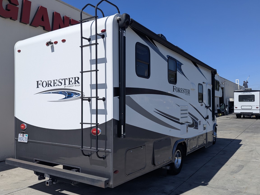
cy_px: 106
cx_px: 139
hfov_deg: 61.5
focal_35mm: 29
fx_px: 218
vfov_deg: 48.3
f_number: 1.85
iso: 45
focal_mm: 6.81
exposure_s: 1/3425
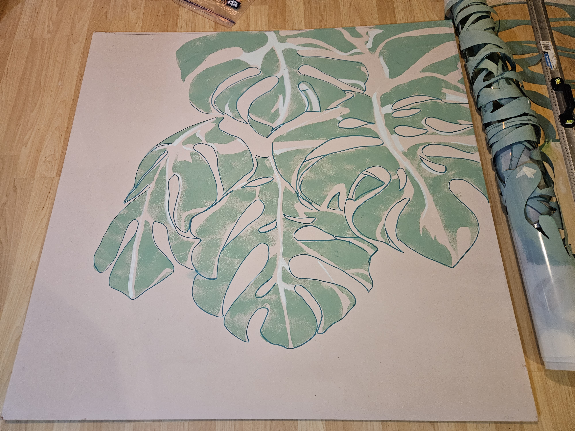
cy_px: 216
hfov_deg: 73.9
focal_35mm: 23
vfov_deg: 58.9
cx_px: 288
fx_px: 382
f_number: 1.8
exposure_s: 1/50
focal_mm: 5.4
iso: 640
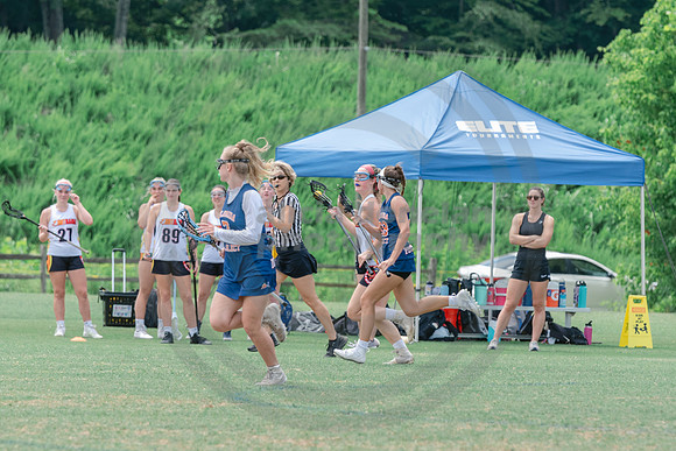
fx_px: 6753
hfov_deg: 5.7
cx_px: 442
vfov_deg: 3.8
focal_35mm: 360
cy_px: 295
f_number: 5
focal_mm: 200
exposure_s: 1/1600
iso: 400
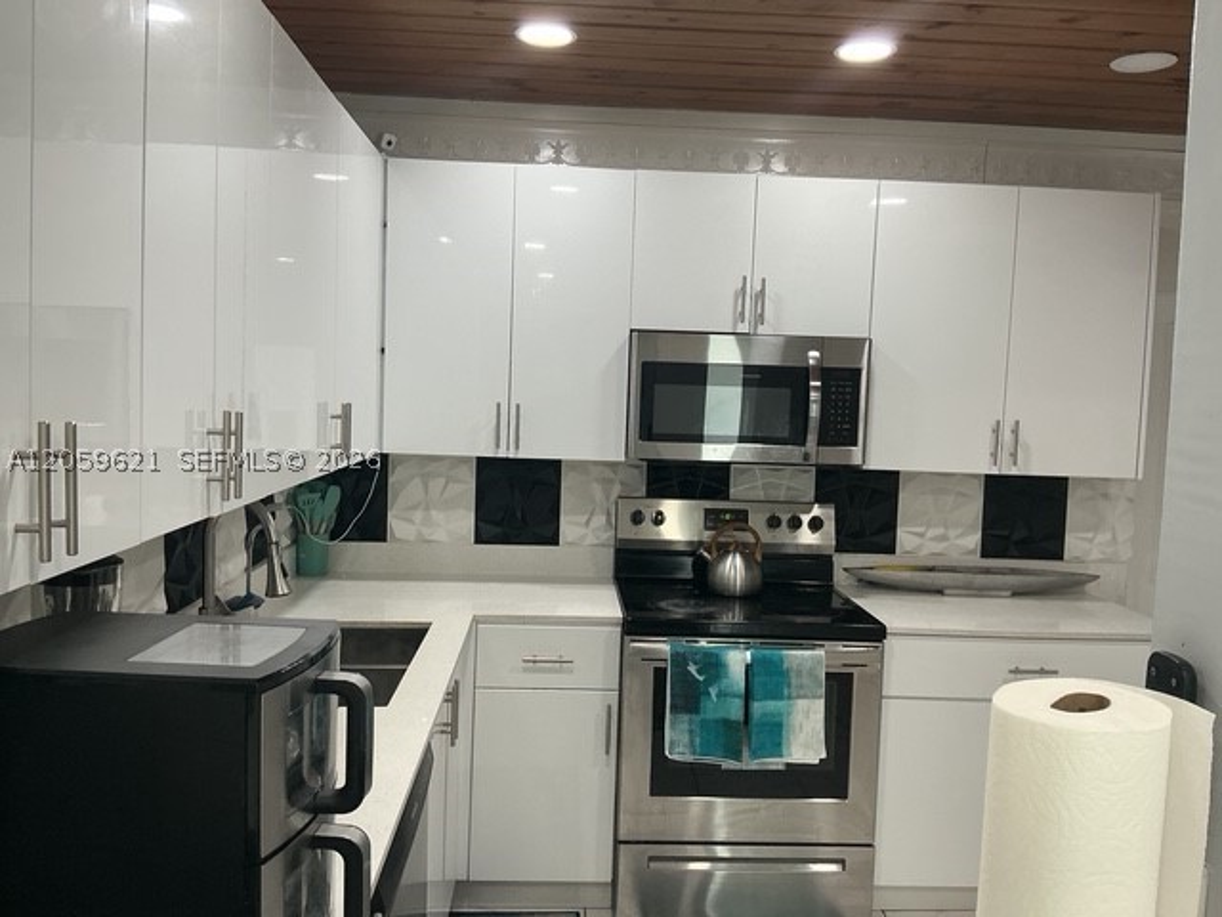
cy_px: 458
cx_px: 611
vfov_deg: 48.2
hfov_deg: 61.7
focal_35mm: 29
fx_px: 1024
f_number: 1.8
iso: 64
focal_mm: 3
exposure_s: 1/60
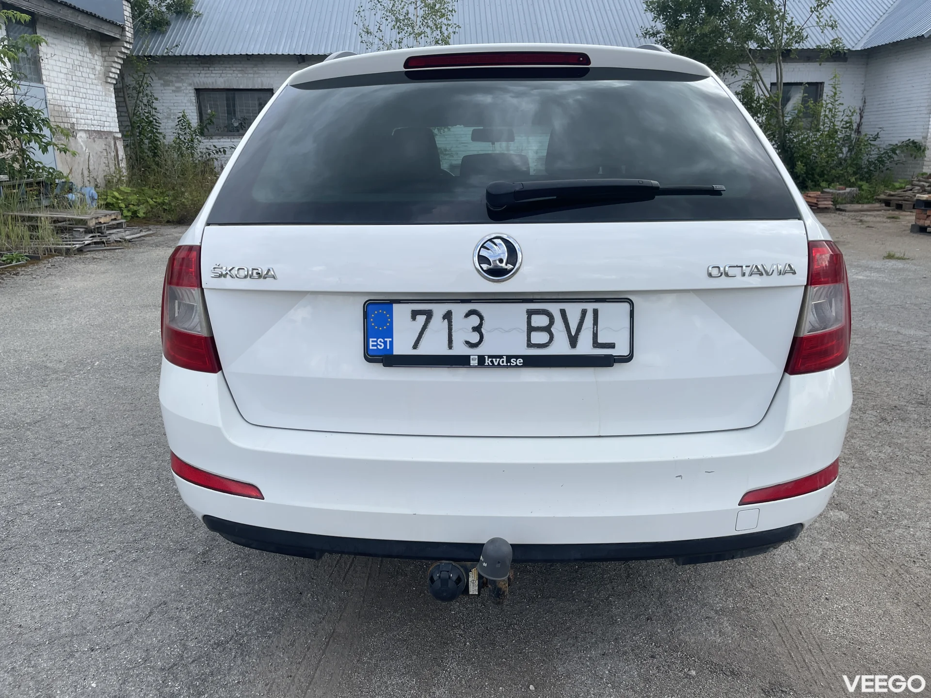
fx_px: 672
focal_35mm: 25
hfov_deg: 69.4
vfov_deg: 54.9
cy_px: 349
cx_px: 466
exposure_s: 1/2049
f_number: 1.6
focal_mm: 5.1
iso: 32
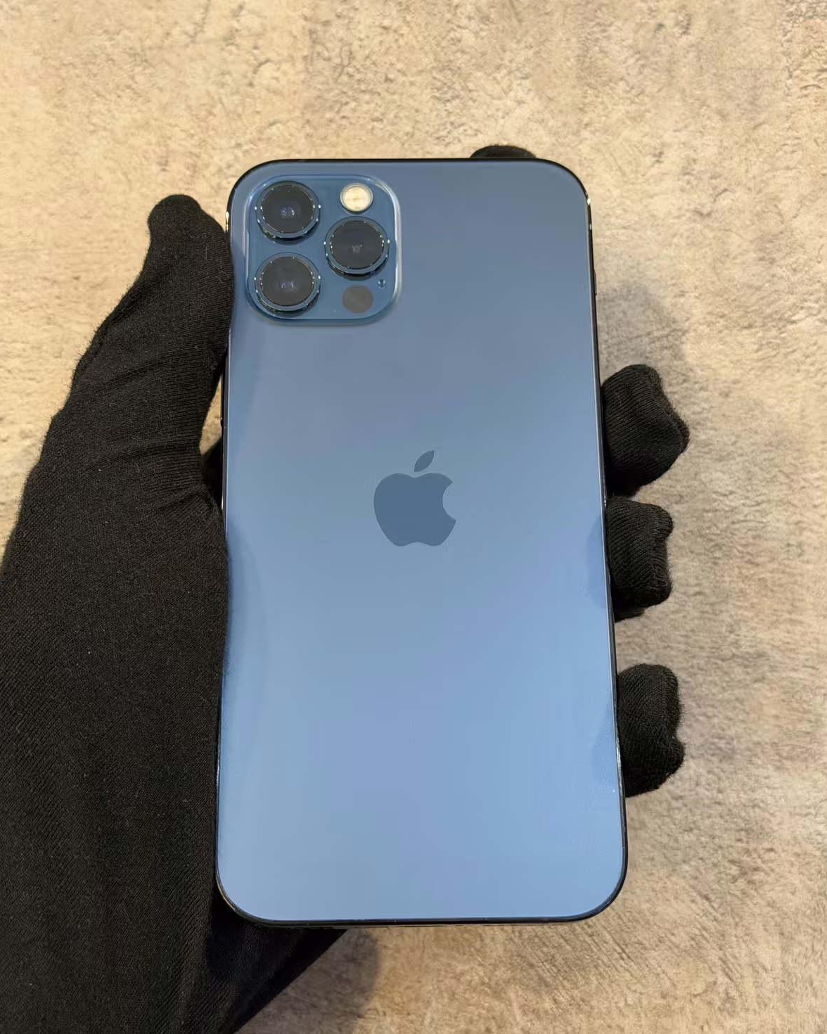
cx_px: 415
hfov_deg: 29.7
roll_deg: -0.8
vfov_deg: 36.6
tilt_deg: +5.4
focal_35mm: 51
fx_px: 1560
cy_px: 496
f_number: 1.78
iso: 160
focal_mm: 6.76
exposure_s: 1/50
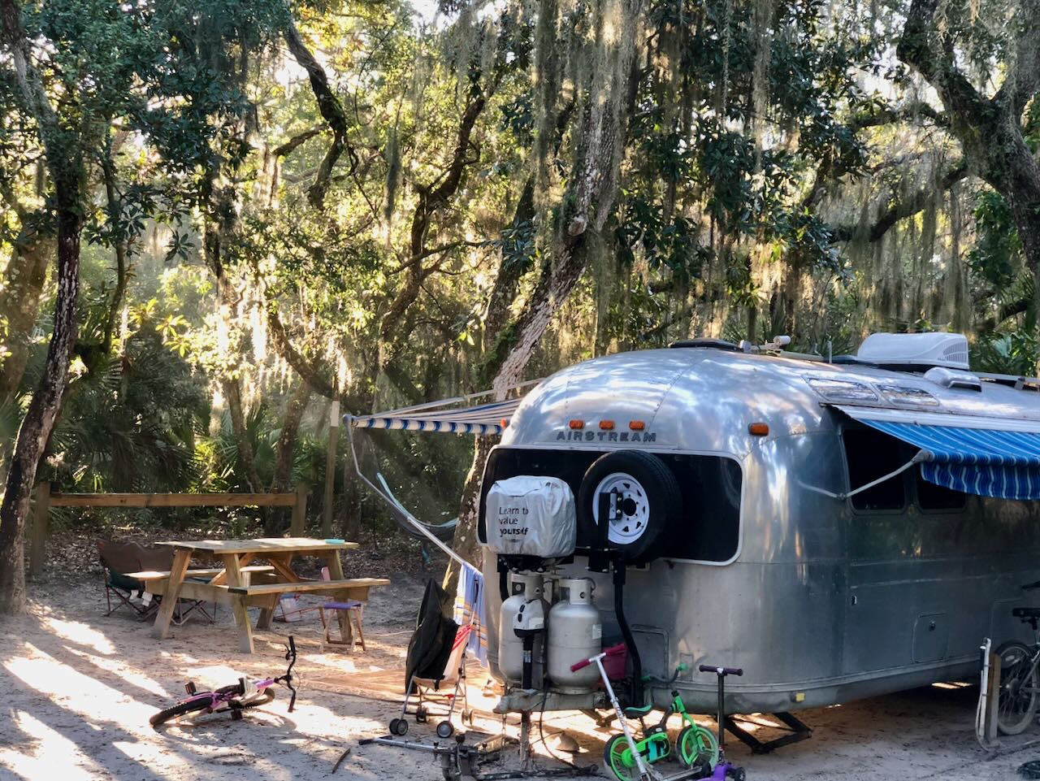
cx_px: 520
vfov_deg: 28.1
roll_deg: -4.3
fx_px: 1563
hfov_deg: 36.8
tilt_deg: +1.0
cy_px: 390
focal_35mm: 52
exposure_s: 1/60
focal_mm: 6
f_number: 2.4
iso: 64
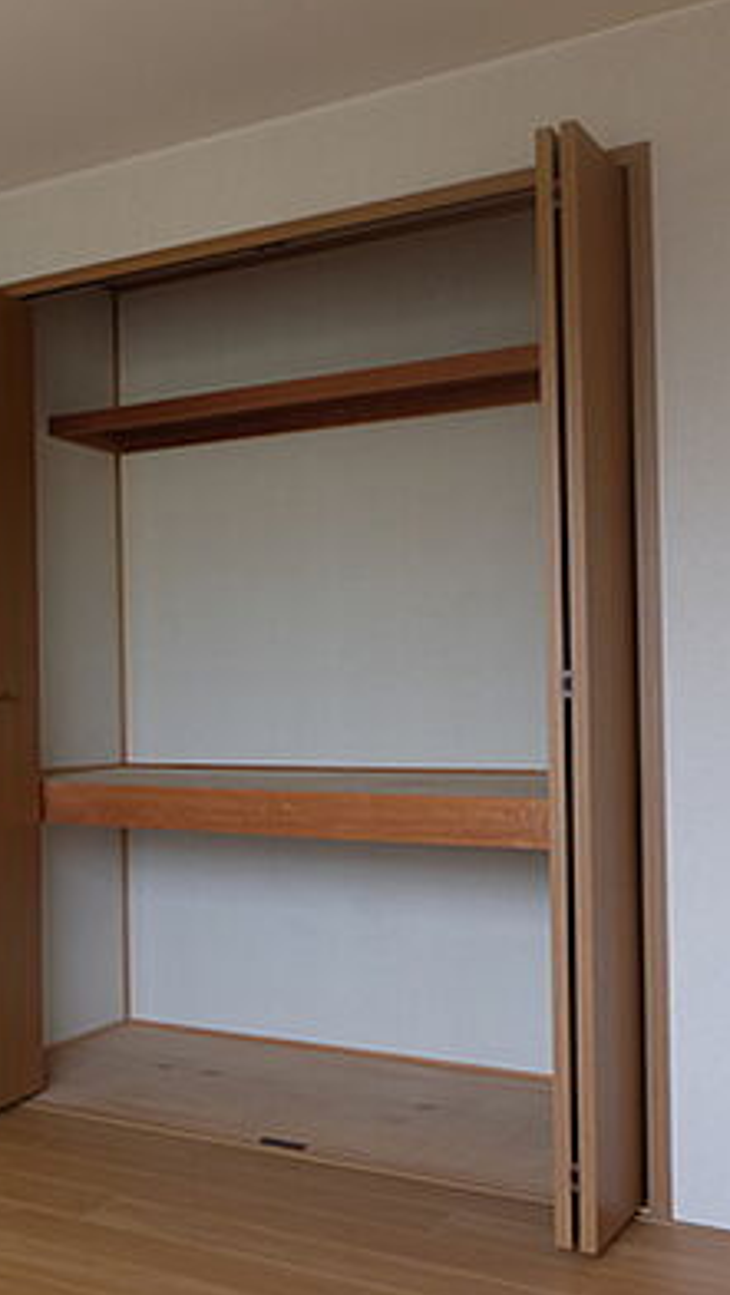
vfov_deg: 49.3
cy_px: 687
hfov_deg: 26.4
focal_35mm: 41
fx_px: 1408
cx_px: -106
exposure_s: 1/60
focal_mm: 16
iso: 320
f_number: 3.5
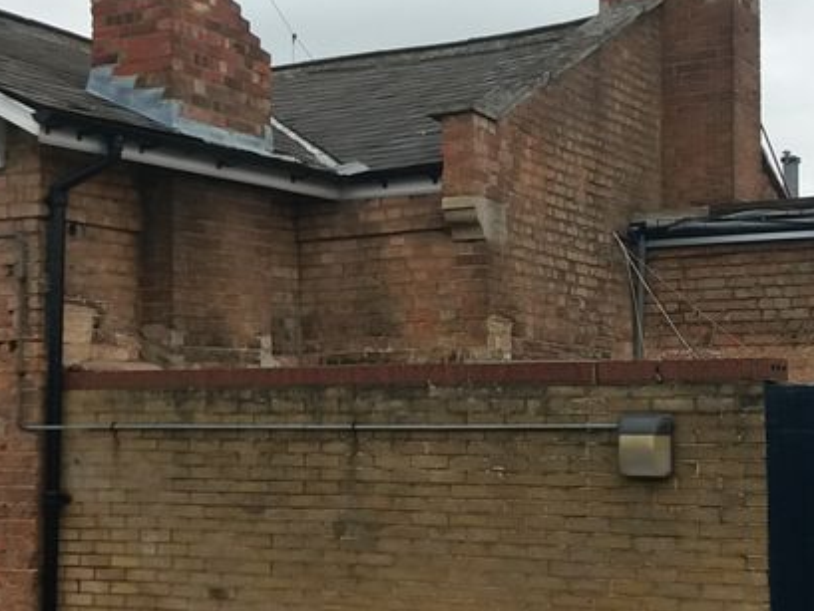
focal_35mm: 76
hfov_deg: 25.5
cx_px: 283
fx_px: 1788
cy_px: 296
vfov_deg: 19.4
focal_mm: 3.7
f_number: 1.9
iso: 64
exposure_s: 1/1186
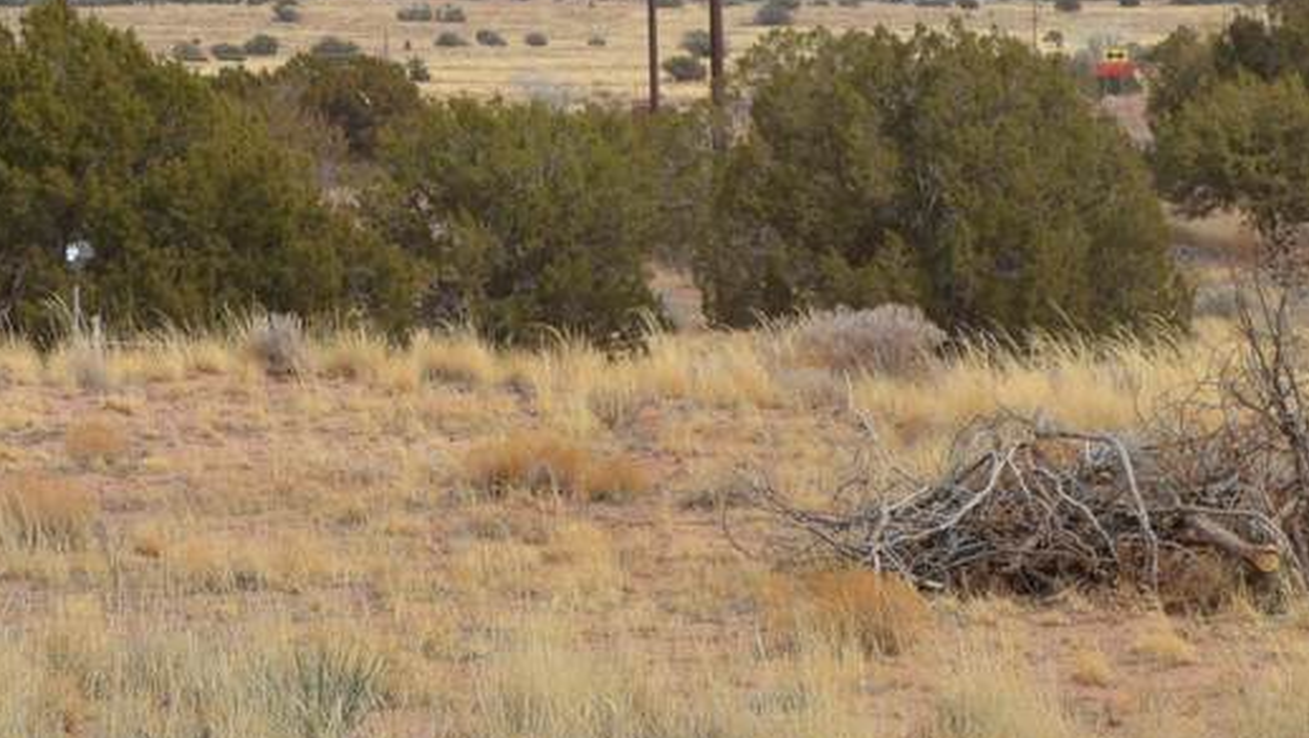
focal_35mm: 194
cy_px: -251
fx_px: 6737
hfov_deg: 11.0
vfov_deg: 6.2
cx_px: 187
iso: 100
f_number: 8
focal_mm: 50
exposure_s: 1/250
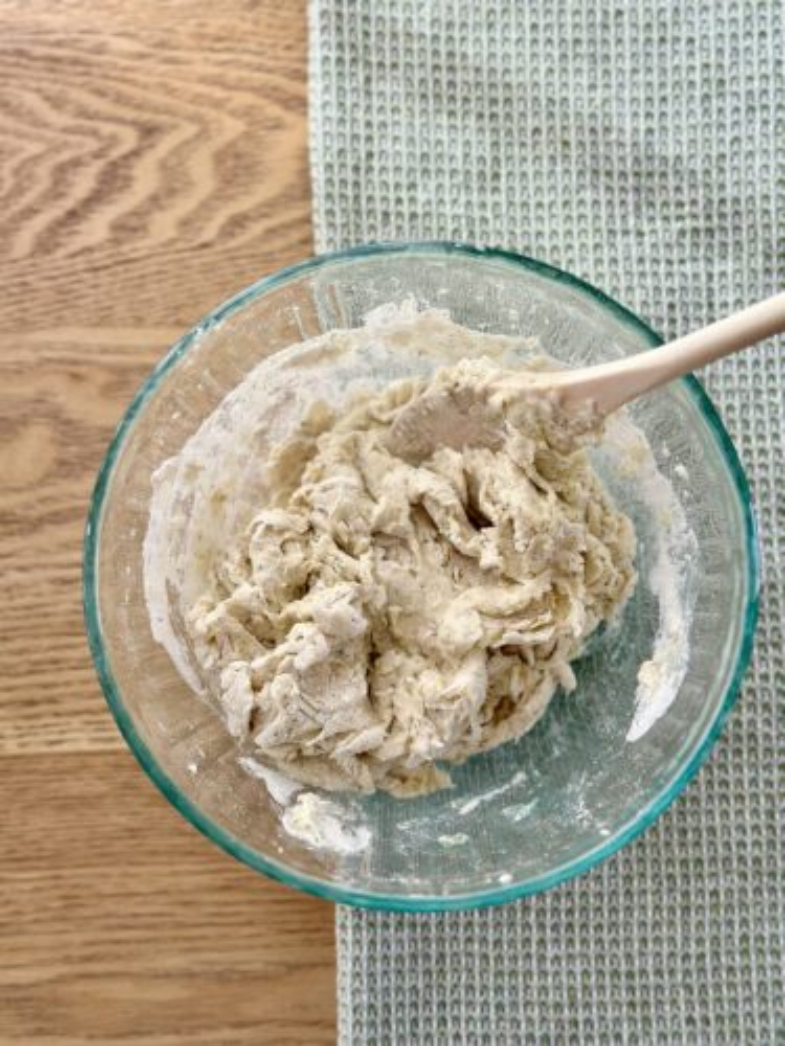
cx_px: 392
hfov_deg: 30.3
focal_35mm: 48
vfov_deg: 39.7
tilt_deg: -87.2
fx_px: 1451
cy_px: 523
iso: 80
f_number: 1.78
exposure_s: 1/419
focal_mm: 6.86
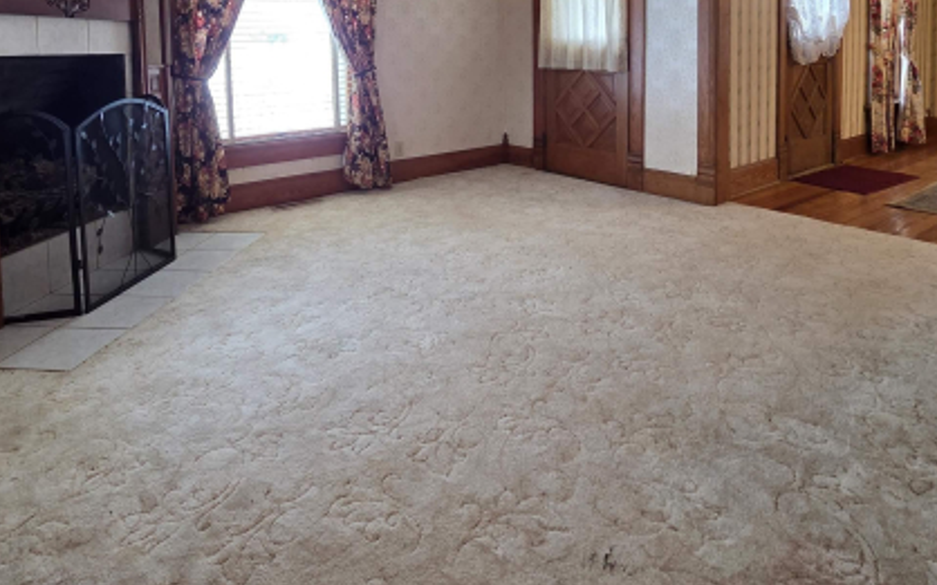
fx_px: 562
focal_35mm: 22
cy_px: 81
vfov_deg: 50.1
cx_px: 461
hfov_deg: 79.7
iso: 160
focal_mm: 2.2
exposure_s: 1/60
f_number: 2.2
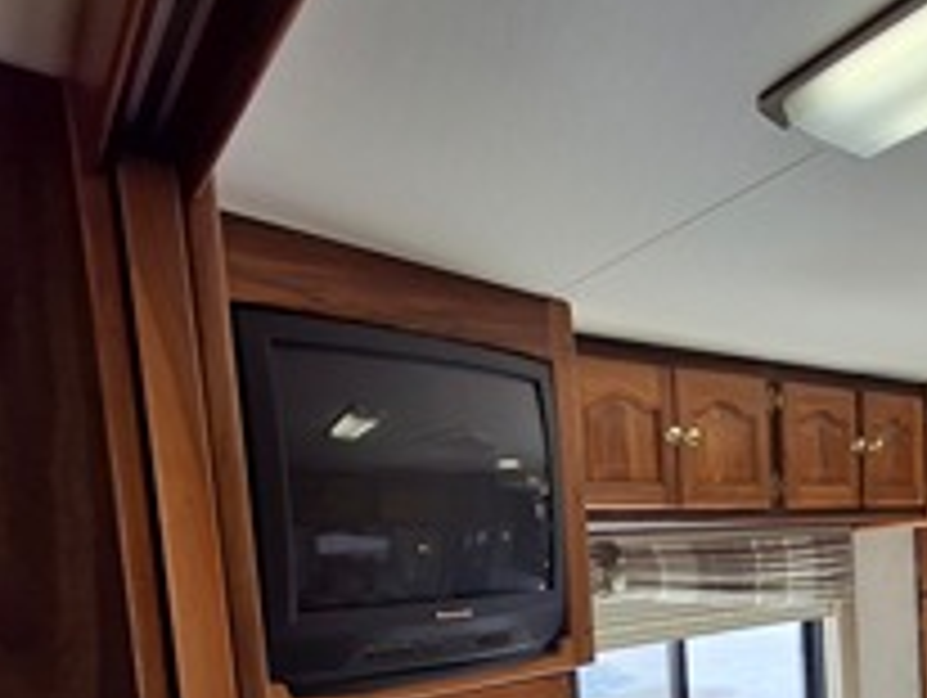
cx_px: 626
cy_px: 653
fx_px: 831
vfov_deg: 41.2
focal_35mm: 31
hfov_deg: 56.9
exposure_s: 1/171
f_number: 2.2
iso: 40
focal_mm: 1.64
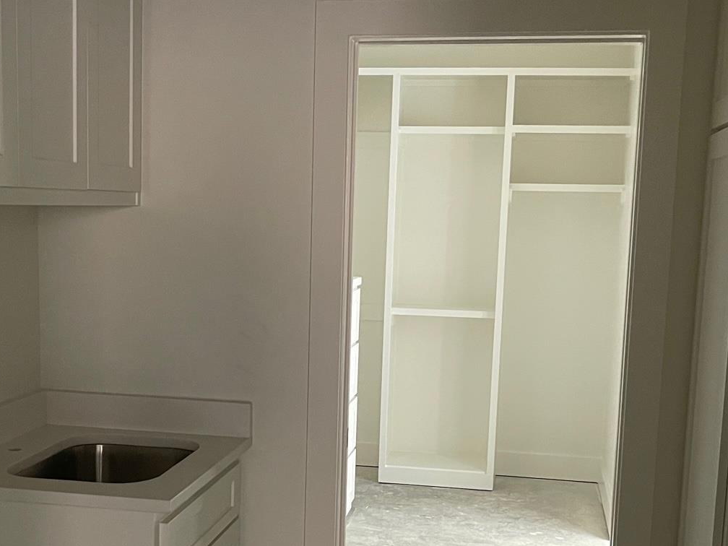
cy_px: 372
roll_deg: -1.5
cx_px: 324
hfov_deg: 36.8
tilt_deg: -9.5
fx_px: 1094
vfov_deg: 27.8
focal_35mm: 52
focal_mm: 5.1
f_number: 1.6
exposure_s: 1/40
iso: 500
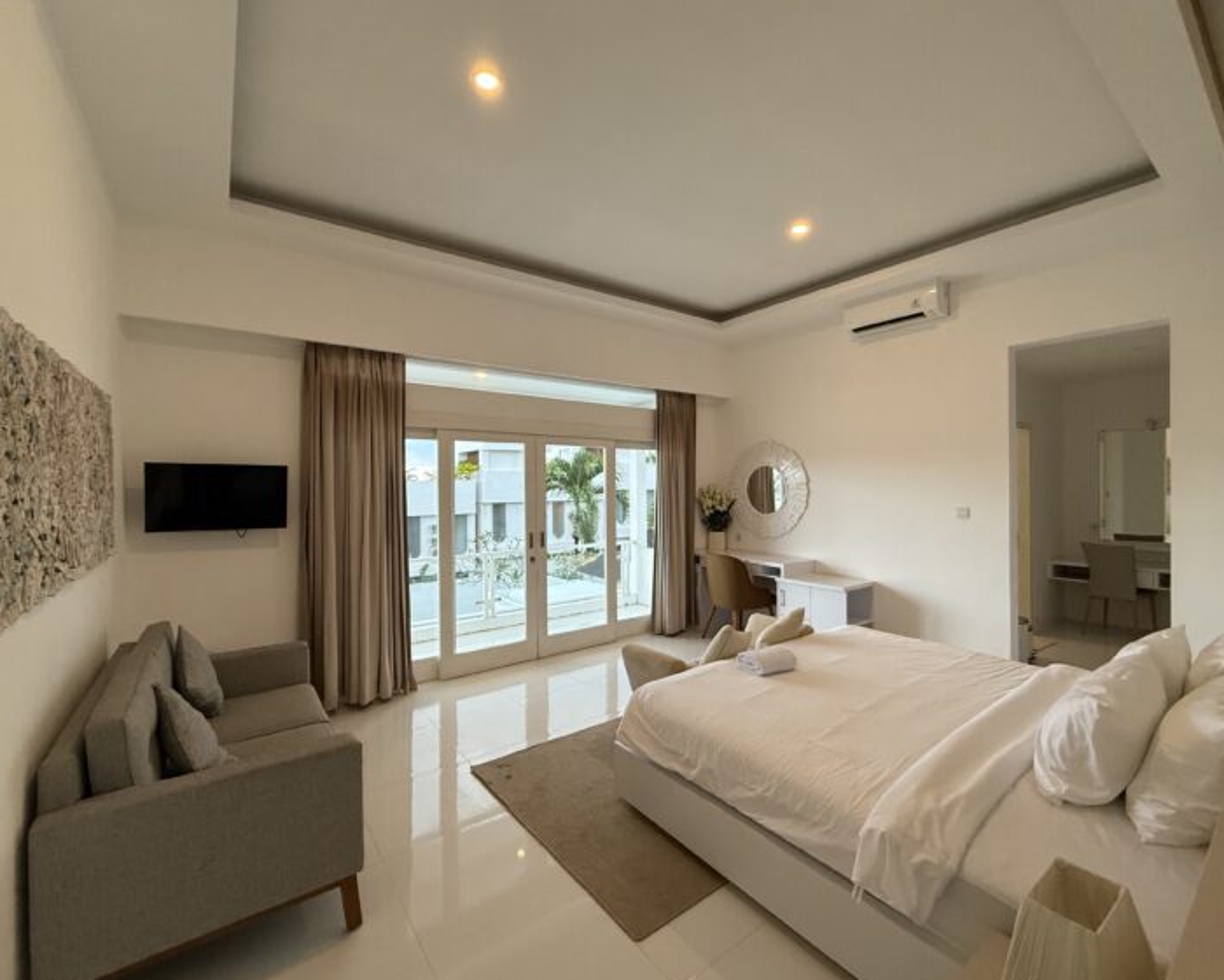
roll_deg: +0.2
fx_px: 543
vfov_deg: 84.0
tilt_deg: +0.5
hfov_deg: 96.8
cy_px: 488
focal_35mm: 15
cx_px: 626
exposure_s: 1/100
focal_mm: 2.22
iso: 320
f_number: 2.2
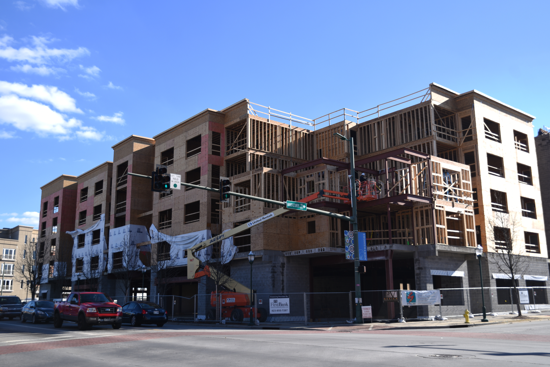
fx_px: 535
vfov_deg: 37.9
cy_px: 184
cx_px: 275
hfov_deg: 54.4
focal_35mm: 35
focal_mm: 35
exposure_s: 1/640
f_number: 2.8
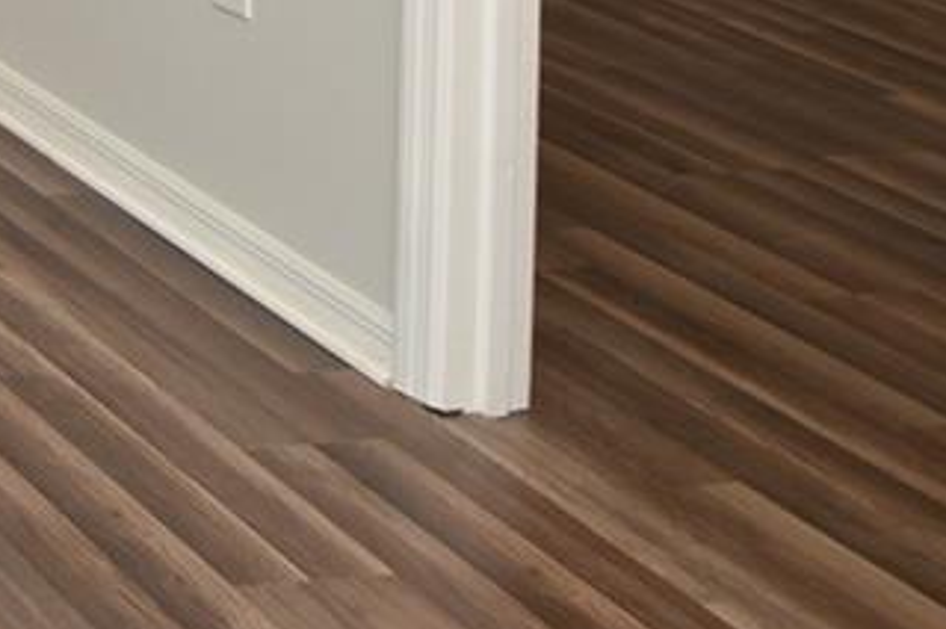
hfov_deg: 16.7
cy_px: -700
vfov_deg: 13.6
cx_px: -1064
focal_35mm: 82
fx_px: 2167
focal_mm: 11
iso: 220
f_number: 4
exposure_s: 1/60
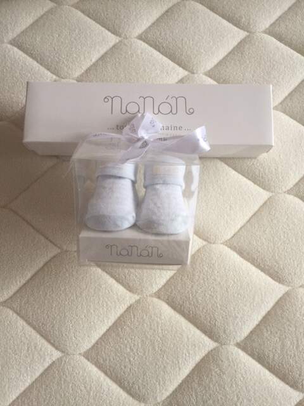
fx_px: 340
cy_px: 203
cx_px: 152
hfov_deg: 48.2
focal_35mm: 29
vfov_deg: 61.7
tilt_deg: -76.9
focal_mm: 4.15
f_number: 2.2
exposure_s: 1/33
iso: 80
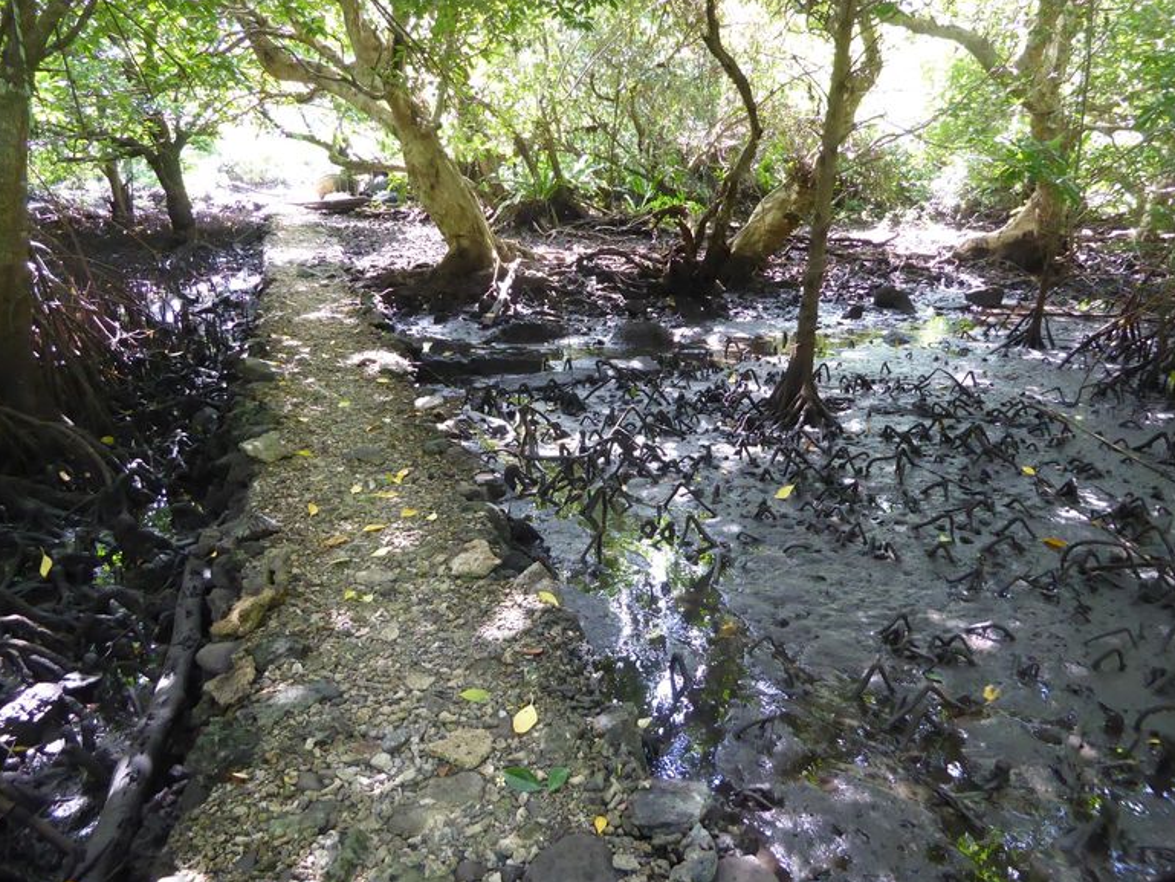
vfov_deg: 53.1
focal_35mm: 26
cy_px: 428
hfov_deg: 67.3
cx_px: 602
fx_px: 883
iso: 800
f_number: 3.3
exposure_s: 1/80
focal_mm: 4.3
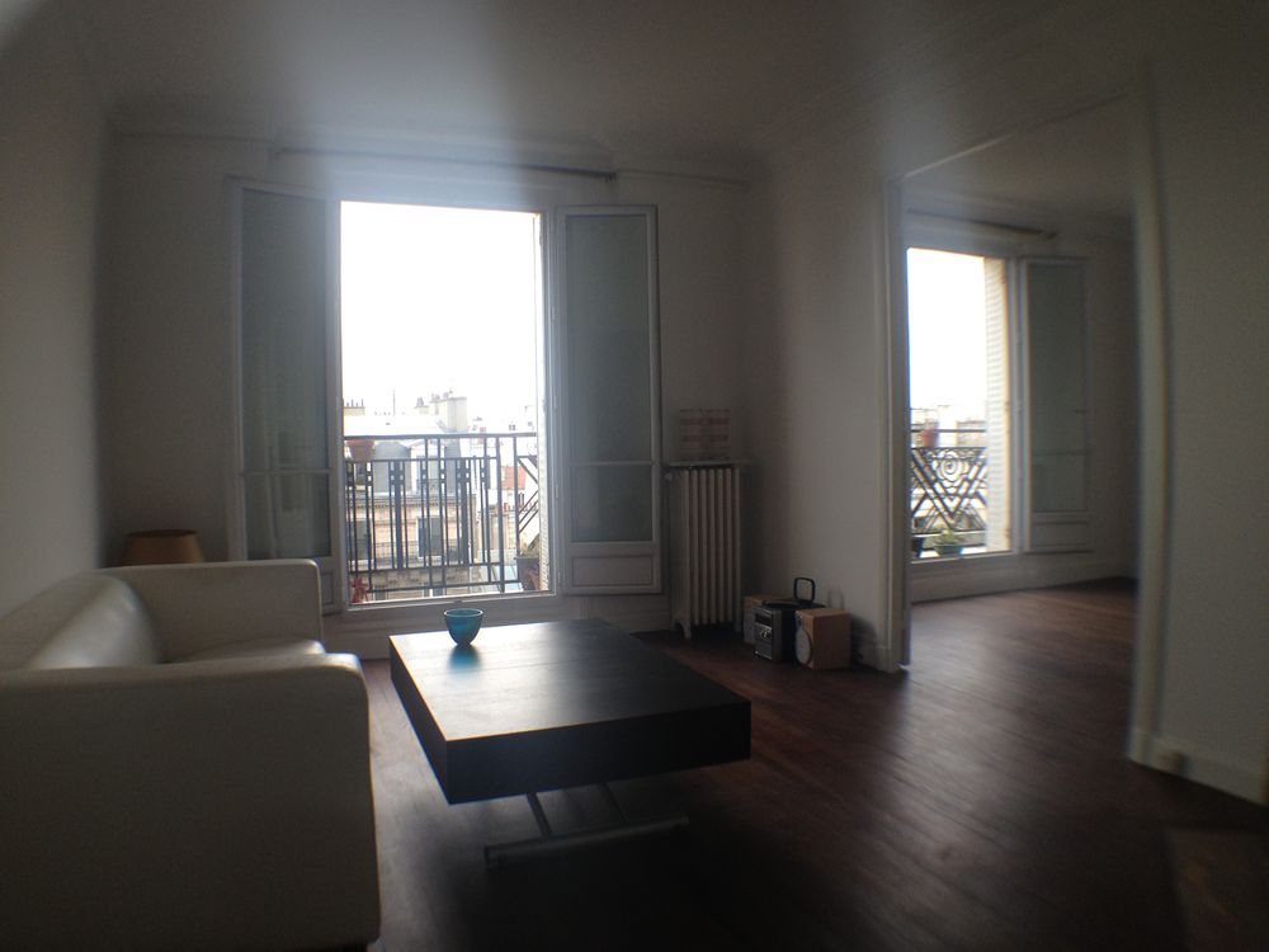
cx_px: 634
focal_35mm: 35
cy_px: 476
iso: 50
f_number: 2.4
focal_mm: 4.28
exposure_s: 1/235
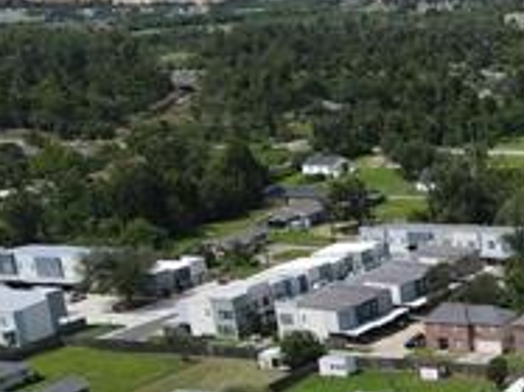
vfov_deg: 17.3
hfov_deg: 20.2
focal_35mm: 82
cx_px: 807
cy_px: 437
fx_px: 1240
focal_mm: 4.5
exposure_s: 1/1000
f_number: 2.8
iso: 110
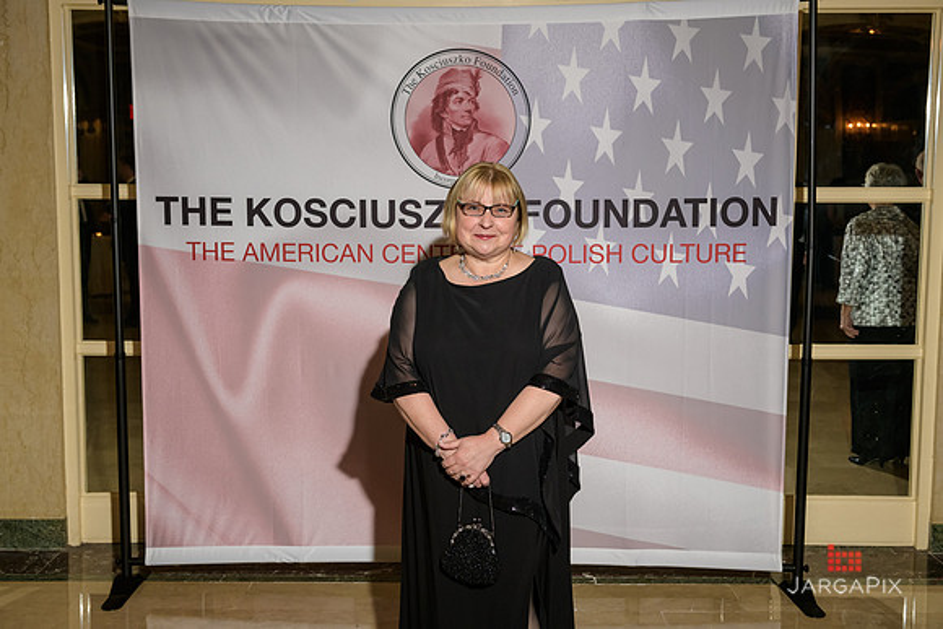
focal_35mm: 44
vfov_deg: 30.5
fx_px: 1153
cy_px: 314
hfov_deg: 44.5
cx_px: 472
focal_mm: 44
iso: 1600
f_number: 5
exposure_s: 1/100
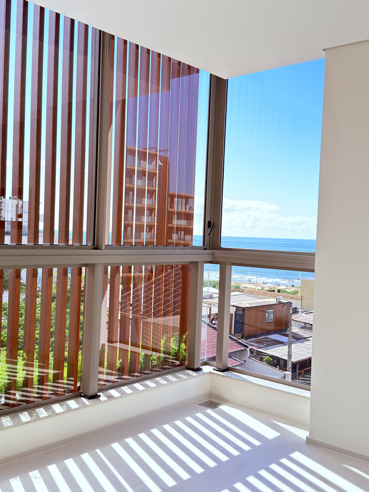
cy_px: 246
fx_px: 540
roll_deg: -0.9
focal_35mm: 38
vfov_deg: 49.0
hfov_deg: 37.7
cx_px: 184
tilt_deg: -0.9
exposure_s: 1/903
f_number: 1.78
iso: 100
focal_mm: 6.76
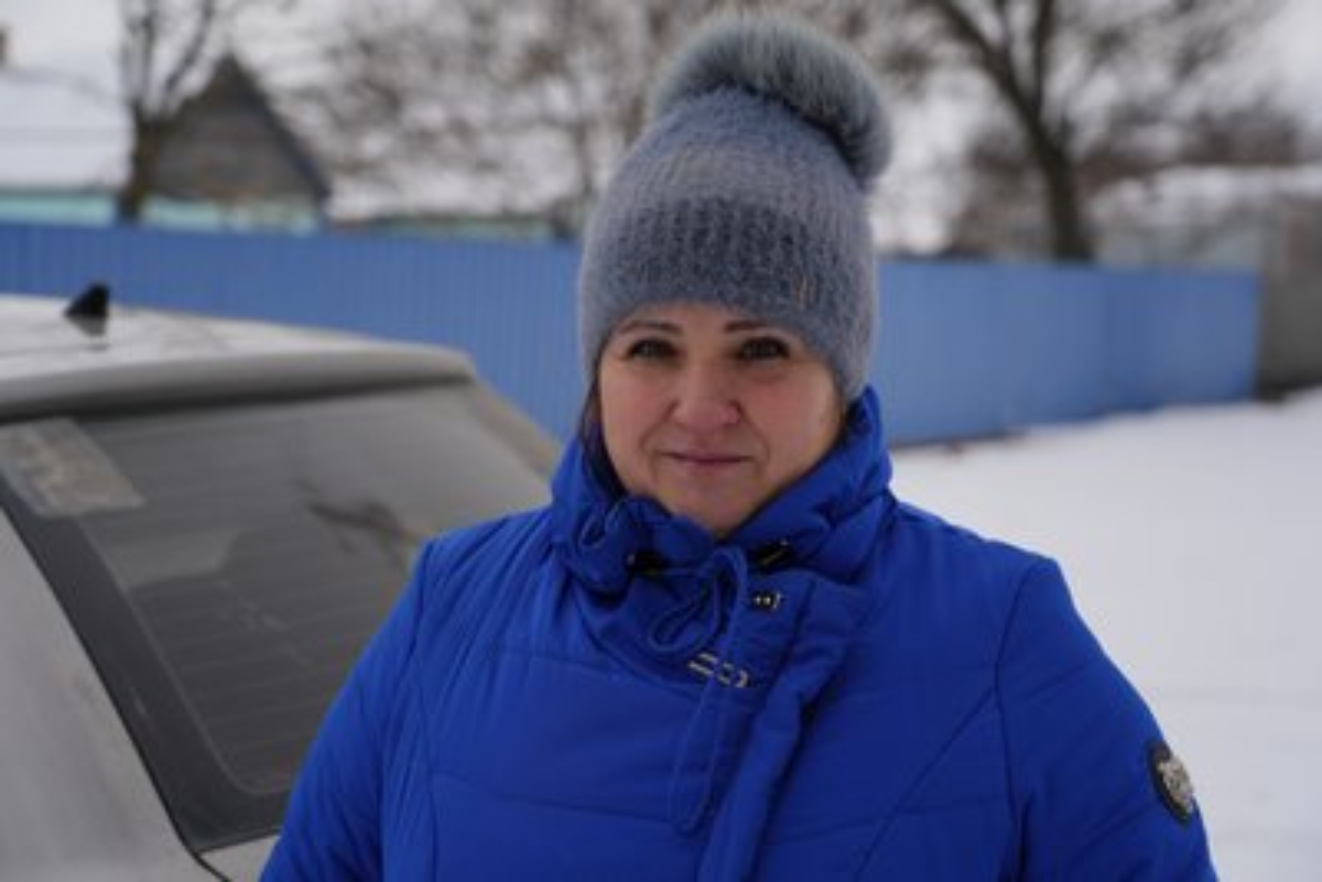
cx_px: 661
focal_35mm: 61
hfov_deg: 32.9
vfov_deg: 22.3
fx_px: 2241
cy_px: 441
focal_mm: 61
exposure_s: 1/640
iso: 100
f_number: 4
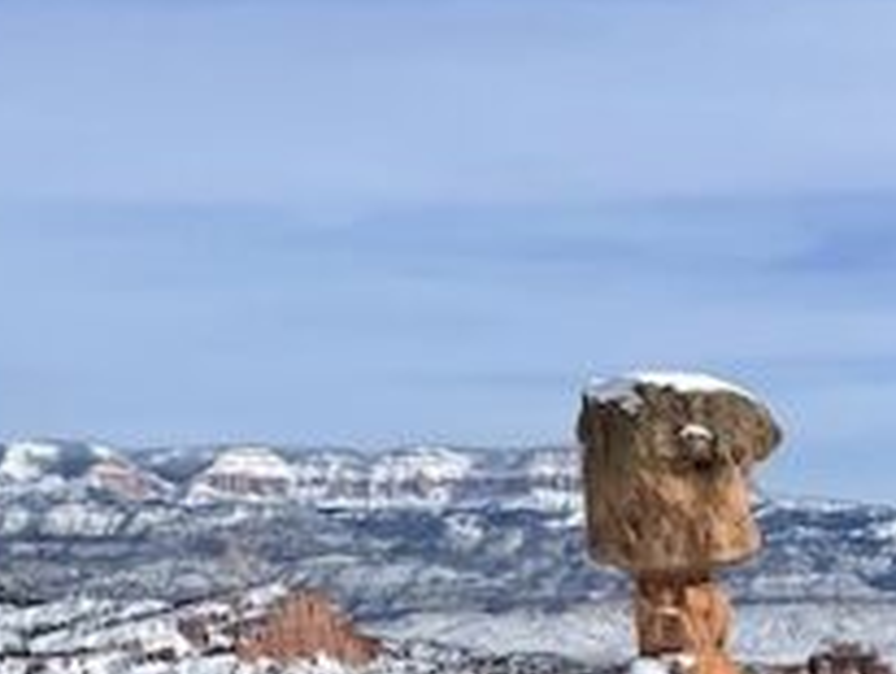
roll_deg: +0.0
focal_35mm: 129
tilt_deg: -5.0
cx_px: 839
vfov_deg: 11.1
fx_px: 3343
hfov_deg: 15.1
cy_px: 987
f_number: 1.6
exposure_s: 1/10753
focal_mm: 4.2
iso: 32
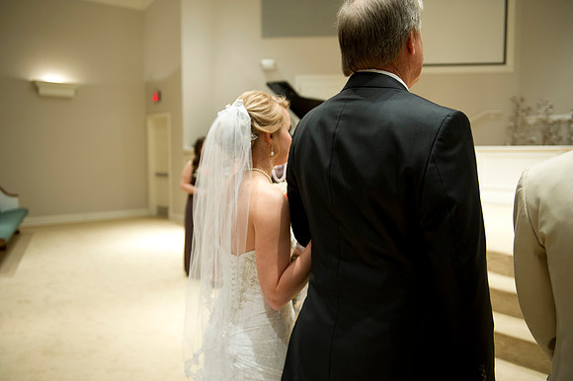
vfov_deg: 41.1
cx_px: 286
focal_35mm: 32
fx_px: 509
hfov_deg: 58.7
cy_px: 190
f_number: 2.8
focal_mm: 32
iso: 1250
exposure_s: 1/80
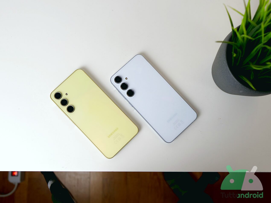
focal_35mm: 32
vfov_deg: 44.2
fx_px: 251
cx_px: 136
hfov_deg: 56.8
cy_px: 102
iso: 200
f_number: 2.5
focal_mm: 16
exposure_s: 1/100
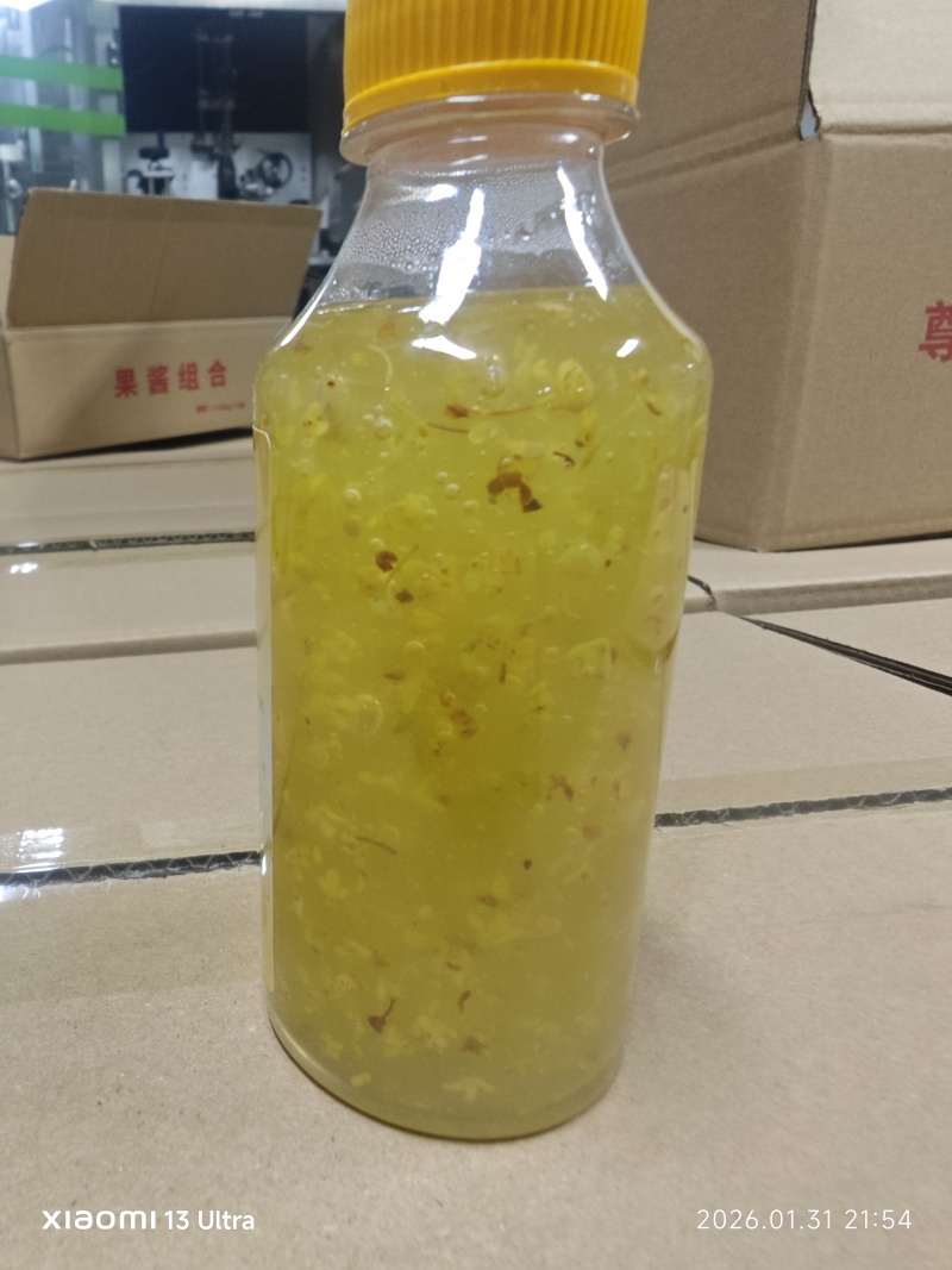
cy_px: 635
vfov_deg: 73.9
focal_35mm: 23
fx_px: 844
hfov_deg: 58.9
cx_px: 476
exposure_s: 1/31.7
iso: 320
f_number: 1.8
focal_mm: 2.03
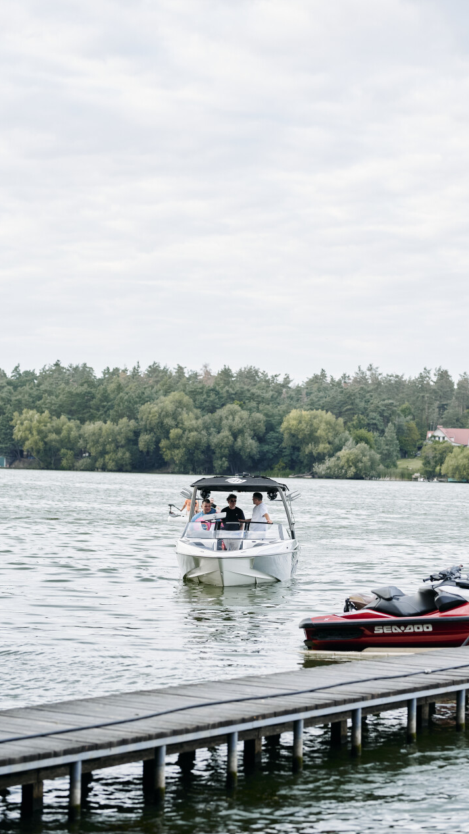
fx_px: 1989
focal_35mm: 90
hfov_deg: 13.4
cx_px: 237
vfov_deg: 23.7
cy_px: 421
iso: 800
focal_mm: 85
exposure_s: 1/1000
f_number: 3.2
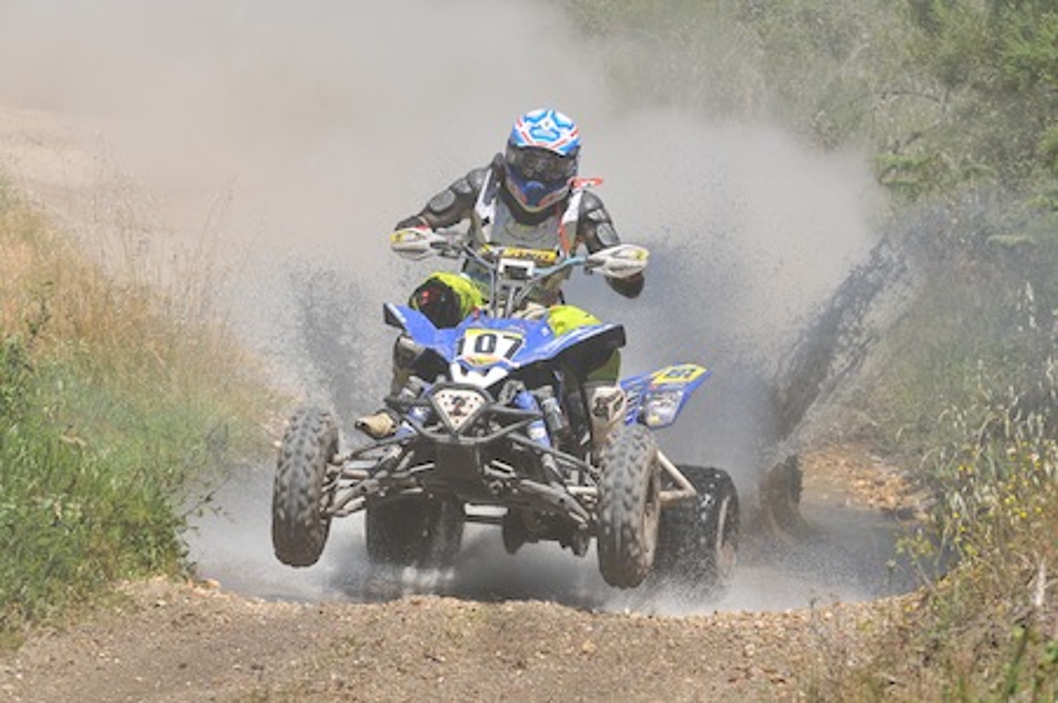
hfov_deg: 10.2
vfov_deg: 6.8
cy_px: 352
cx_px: 529
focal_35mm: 202
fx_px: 5945
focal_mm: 135
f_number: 8
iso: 400
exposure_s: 1/800
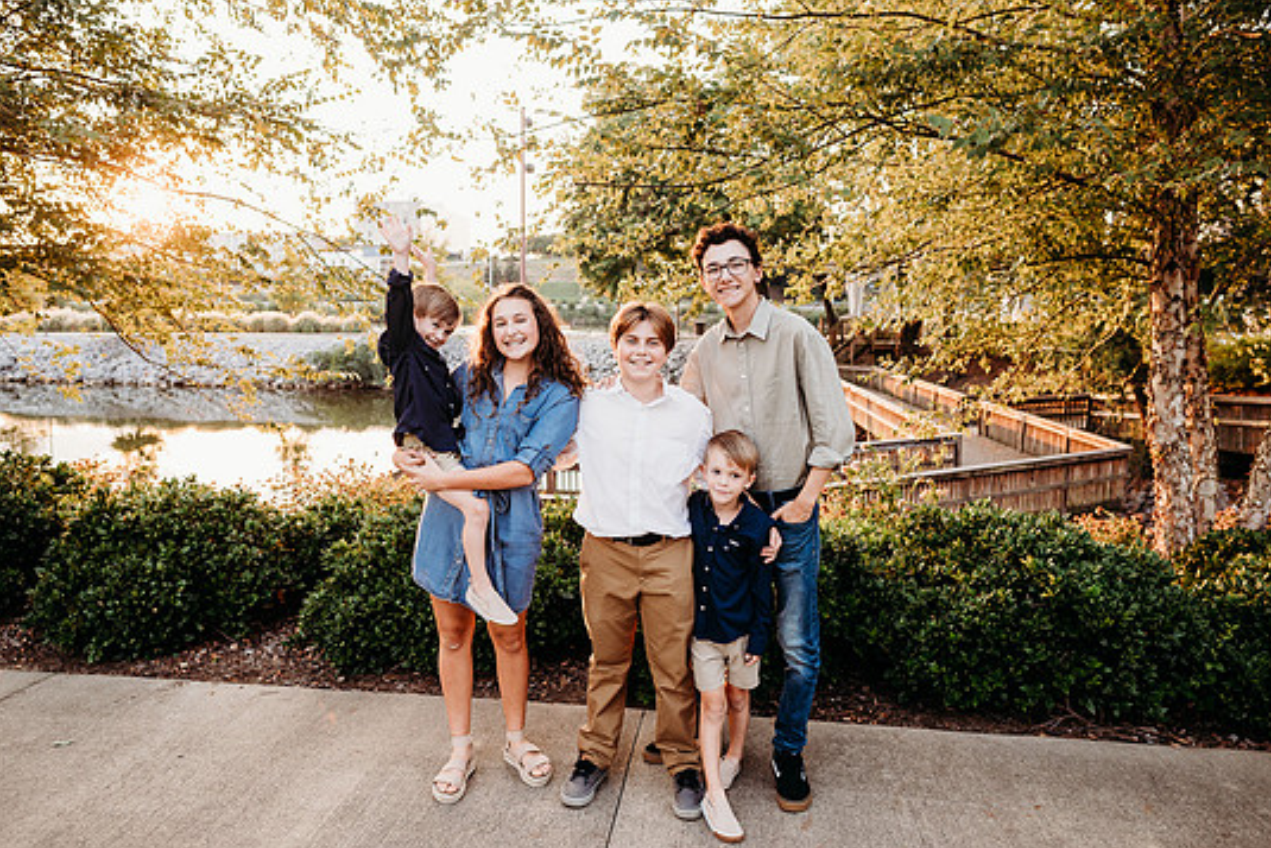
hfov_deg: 69.4
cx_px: 627
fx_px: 918
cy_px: 405
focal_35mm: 26
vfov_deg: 49.6
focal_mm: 24
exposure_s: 1/200
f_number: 3.2
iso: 320
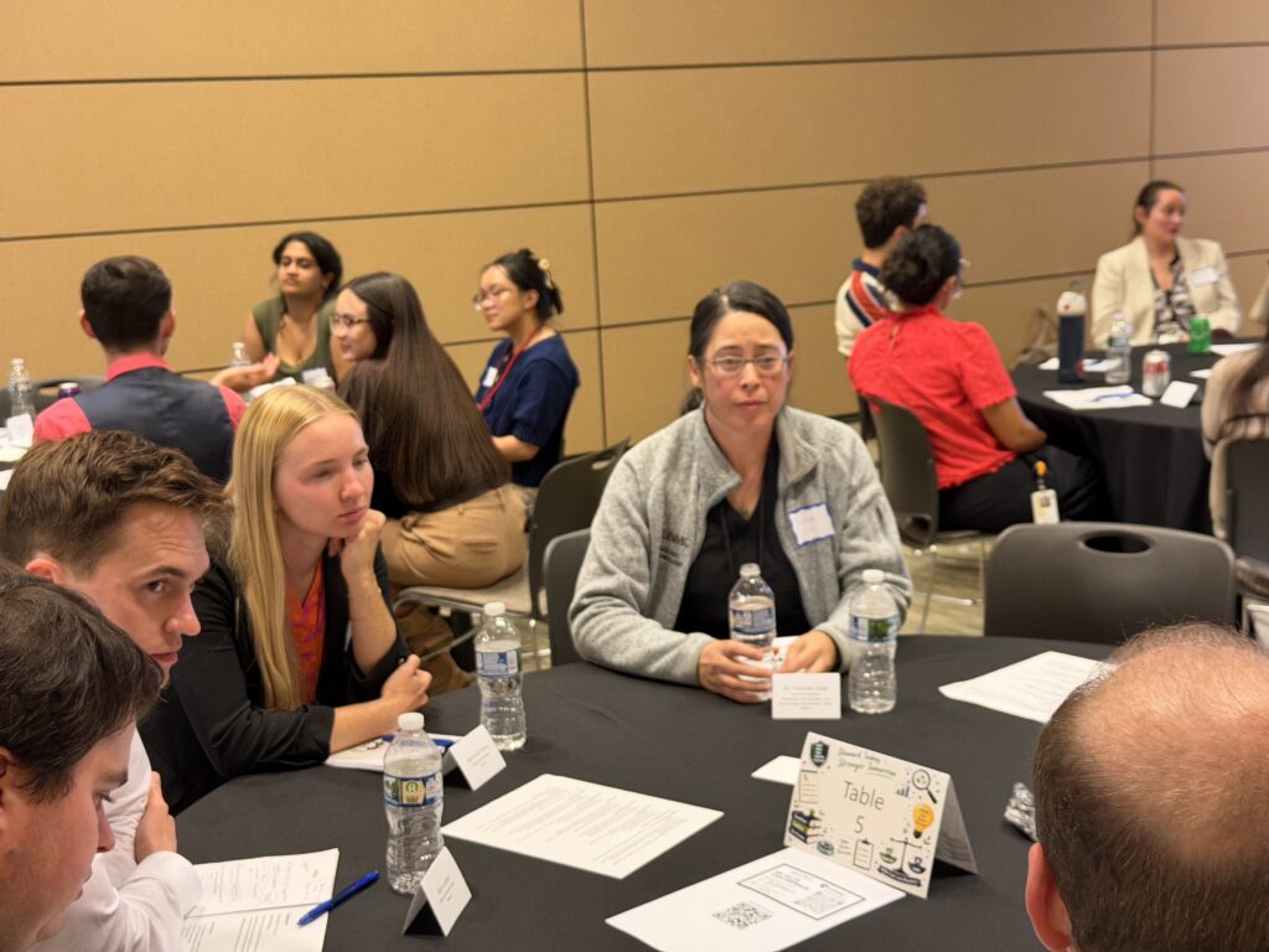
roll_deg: +3.0
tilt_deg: -11.3
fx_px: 1760
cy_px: 476
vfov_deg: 30.3
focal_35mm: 48
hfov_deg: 39.7
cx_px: 634
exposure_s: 1/40
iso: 320
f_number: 1.78
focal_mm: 6.76
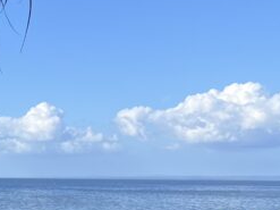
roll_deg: -0.7
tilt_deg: -4.1
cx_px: -289
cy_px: 244
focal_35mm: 108
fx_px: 873
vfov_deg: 13.4
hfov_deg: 14.8
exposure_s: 1/3257
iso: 50
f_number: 1.5
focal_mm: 5.7
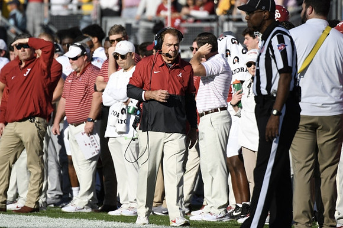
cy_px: 114
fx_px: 5713
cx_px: 172
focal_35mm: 600
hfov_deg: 3.4
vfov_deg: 2.3
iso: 320
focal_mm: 400
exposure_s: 1/2000
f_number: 5.6
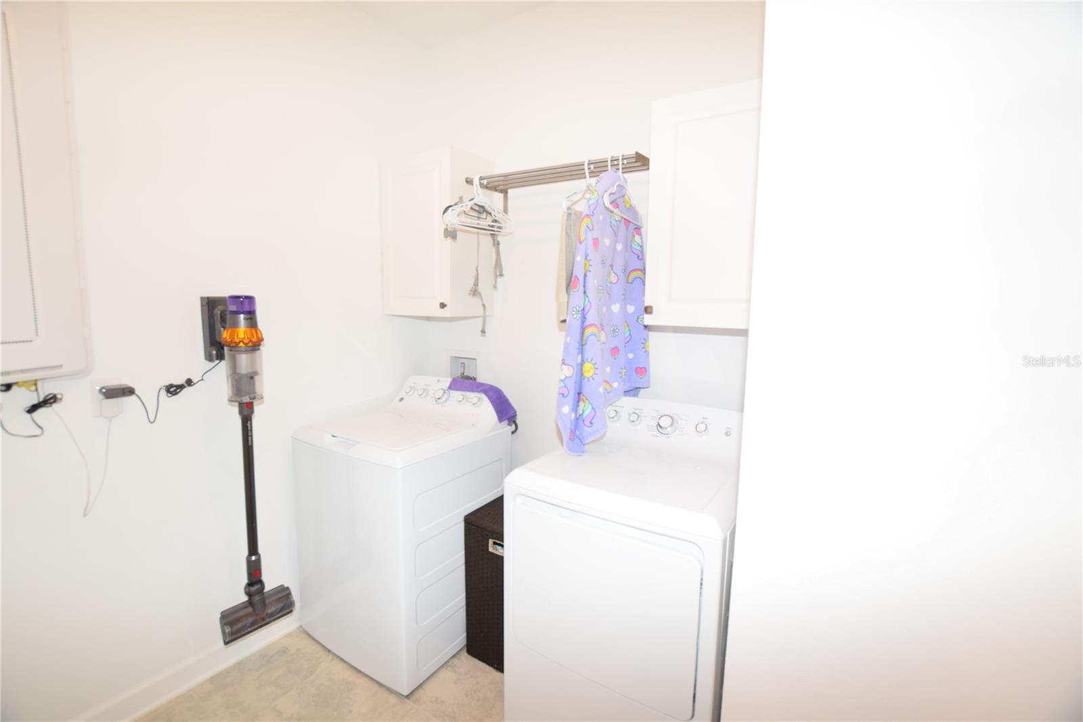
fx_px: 451
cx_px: 542
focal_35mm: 15
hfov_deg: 100.4
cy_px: 361
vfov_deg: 77.3
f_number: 5
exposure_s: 1/100
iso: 800
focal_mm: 10
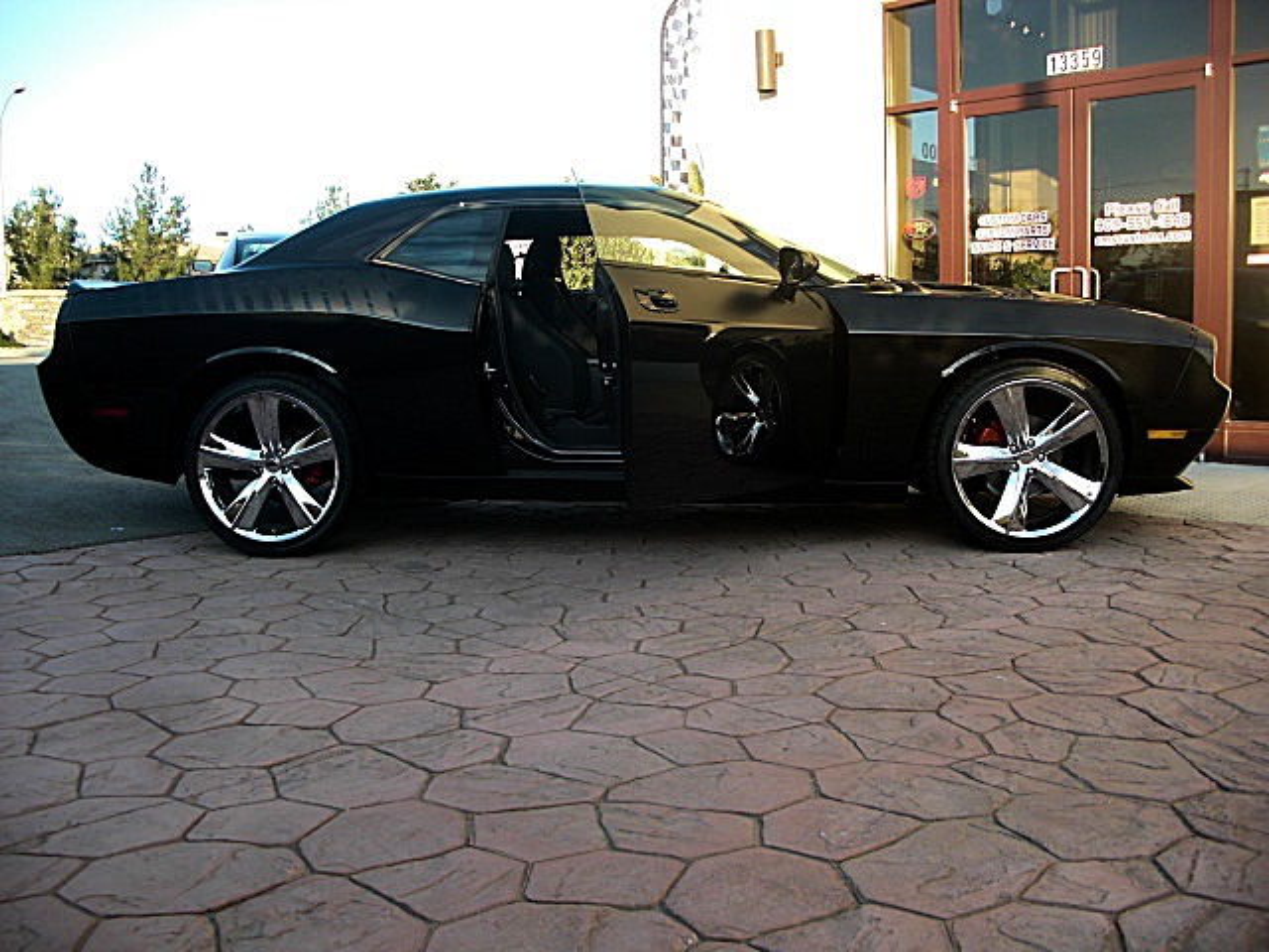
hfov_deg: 51.4
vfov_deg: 39.7
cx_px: 634
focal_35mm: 36
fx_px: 1320
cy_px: 476
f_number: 2.8
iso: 50
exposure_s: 1/125
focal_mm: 6.3
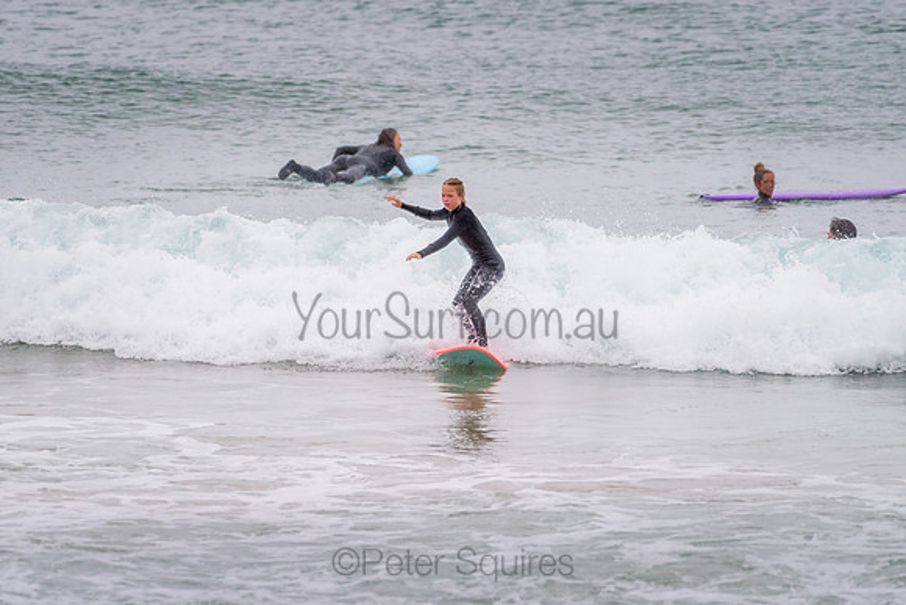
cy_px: 302
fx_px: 15439
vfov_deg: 2.2
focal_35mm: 613
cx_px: 453
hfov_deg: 3.4
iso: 900
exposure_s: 1/1000
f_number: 5.6
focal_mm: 500
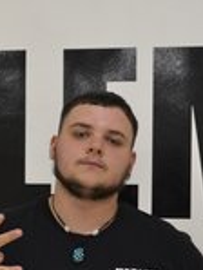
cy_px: 210
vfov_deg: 17.4
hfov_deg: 13.1
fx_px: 877
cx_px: 7
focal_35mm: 112
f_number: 4.5
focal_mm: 29
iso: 400
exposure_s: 1/25
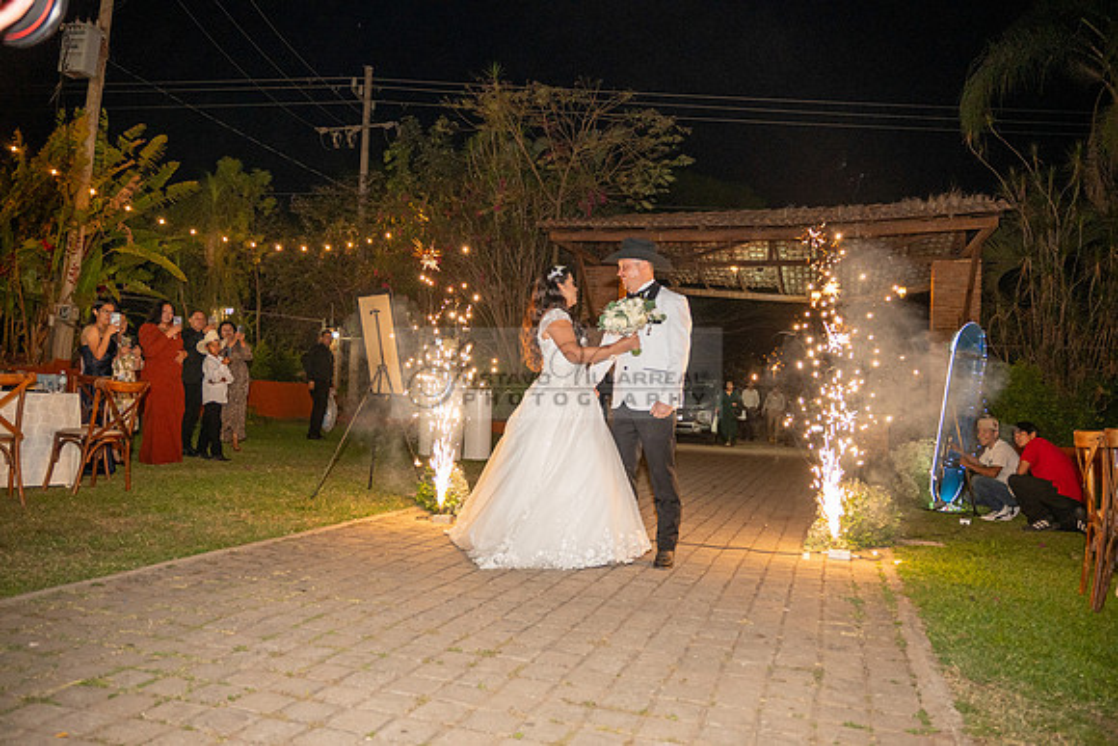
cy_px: 373
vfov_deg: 46.4
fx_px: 870
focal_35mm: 28
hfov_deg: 65.5
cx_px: 559
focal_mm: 28
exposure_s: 1/160
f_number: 4
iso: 2000
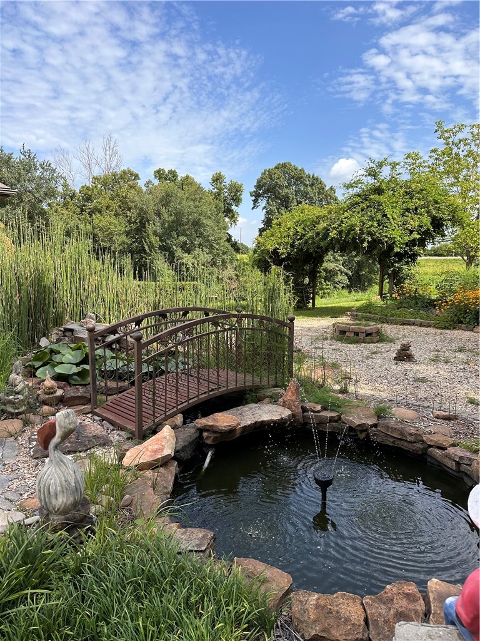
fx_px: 444
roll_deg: -0.4
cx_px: 240
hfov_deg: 56.8
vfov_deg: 71.6
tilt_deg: -7.5
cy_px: 320
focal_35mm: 24
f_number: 1.78
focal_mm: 6.86
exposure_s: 1/2967
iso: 80
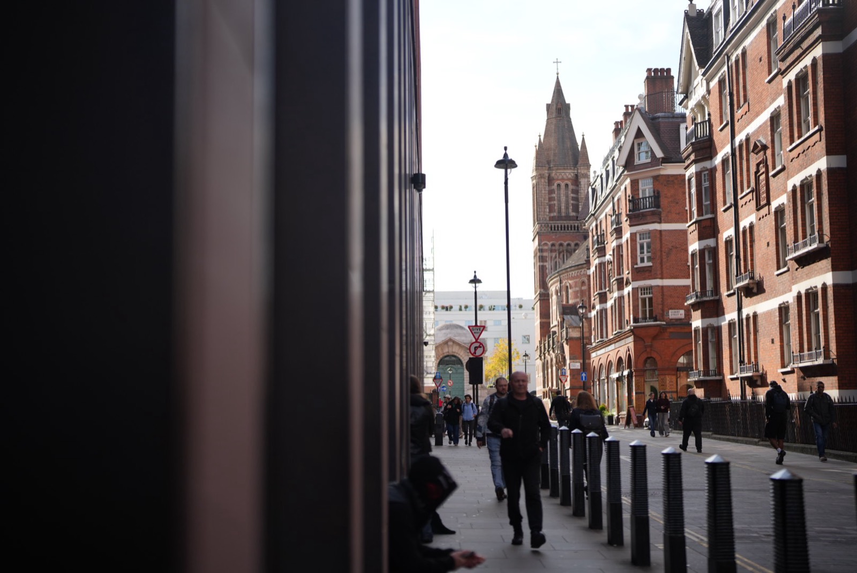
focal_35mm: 50
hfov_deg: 39.6
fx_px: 1191
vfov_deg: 27.0
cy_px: 286
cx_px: 428
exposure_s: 1/5000
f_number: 1.4
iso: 200
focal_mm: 50
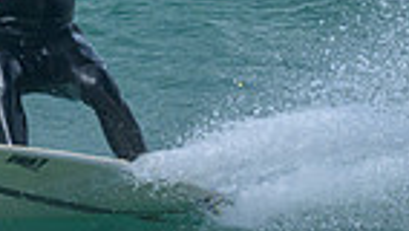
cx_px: -209
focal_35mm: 4354
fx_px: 47237
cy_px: -419
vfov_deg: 0.3
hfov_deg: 0.5
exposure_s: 1/2000
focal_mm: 800
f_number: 6.3
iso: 280
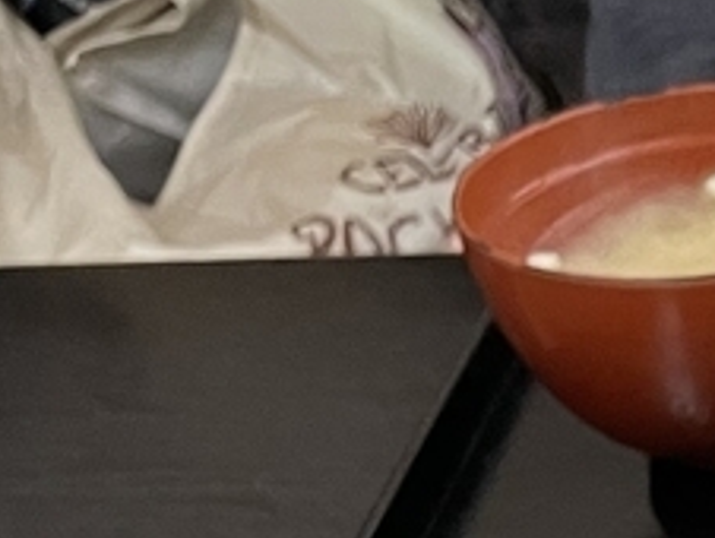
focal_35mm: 138
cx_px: 1465
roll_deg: +2.4
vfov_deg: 9.5
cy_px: 1304
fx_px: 2853
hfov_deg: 12.5
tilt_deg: -43.0
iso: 160
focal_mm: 4.2
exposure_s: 1/50
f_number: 1.6
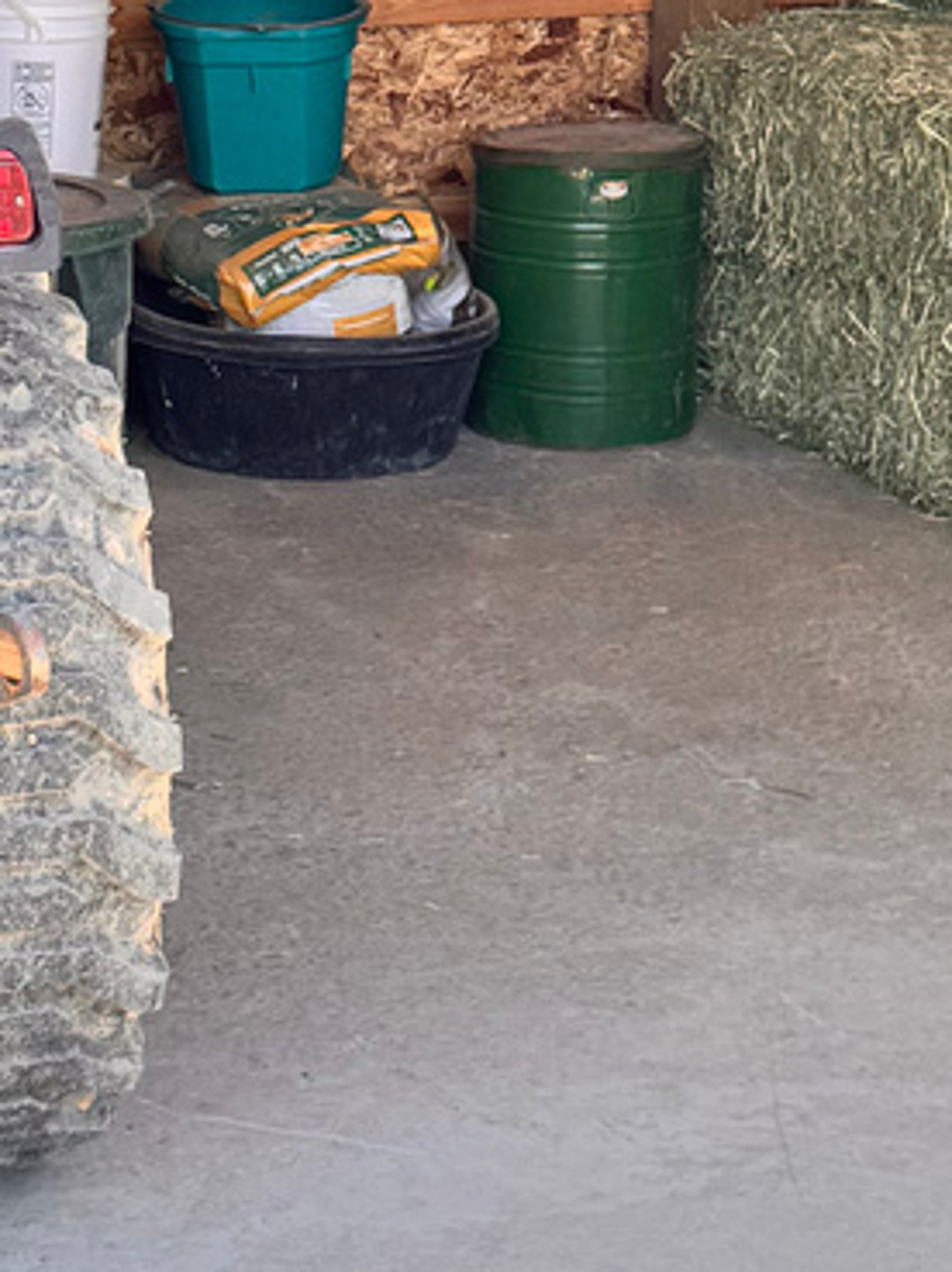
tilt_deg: -8.5
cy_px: 176
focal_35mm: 100
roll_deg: +1.1
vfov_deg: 19.4
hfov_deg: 14.7
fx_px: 3673
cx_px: 269
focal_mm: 6.76
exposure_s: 1/419
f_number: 1.78
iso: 80
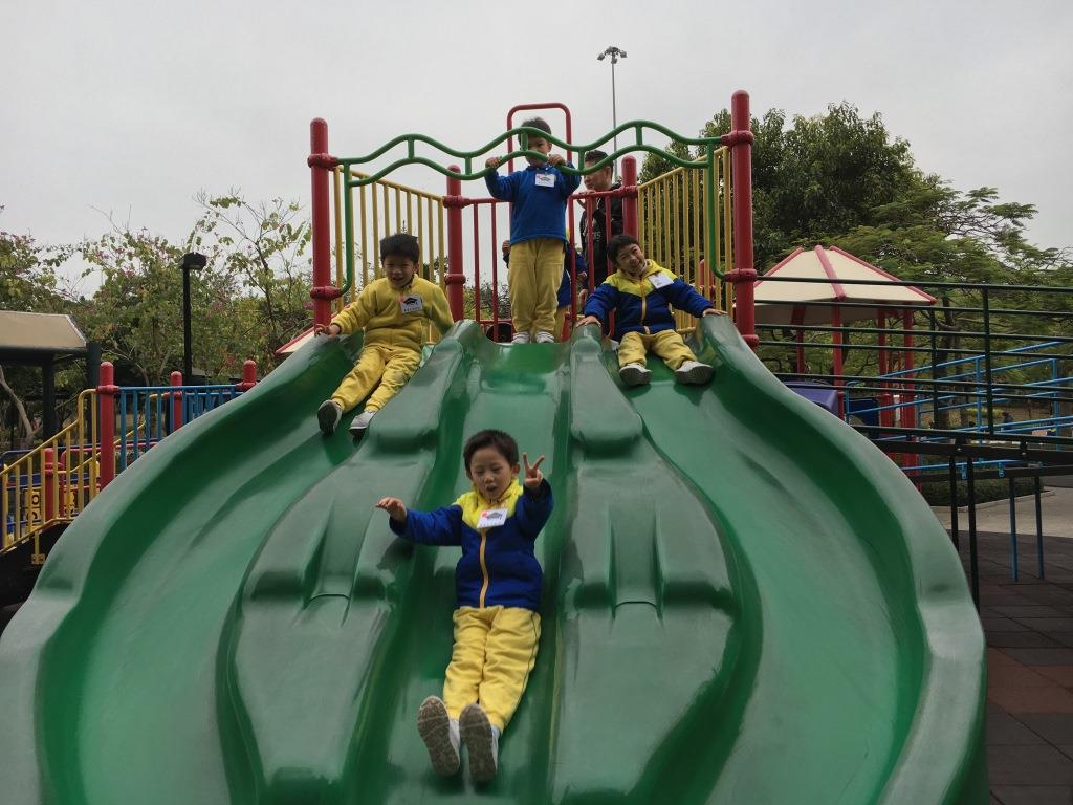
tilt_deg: +1.1
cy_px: 402
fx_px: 899
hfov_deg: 61.7
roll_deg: +1.3
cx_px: 536
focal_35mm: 29
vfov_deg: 48.2
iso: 25
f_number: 2.2
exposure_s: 1/280
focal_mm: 4.15
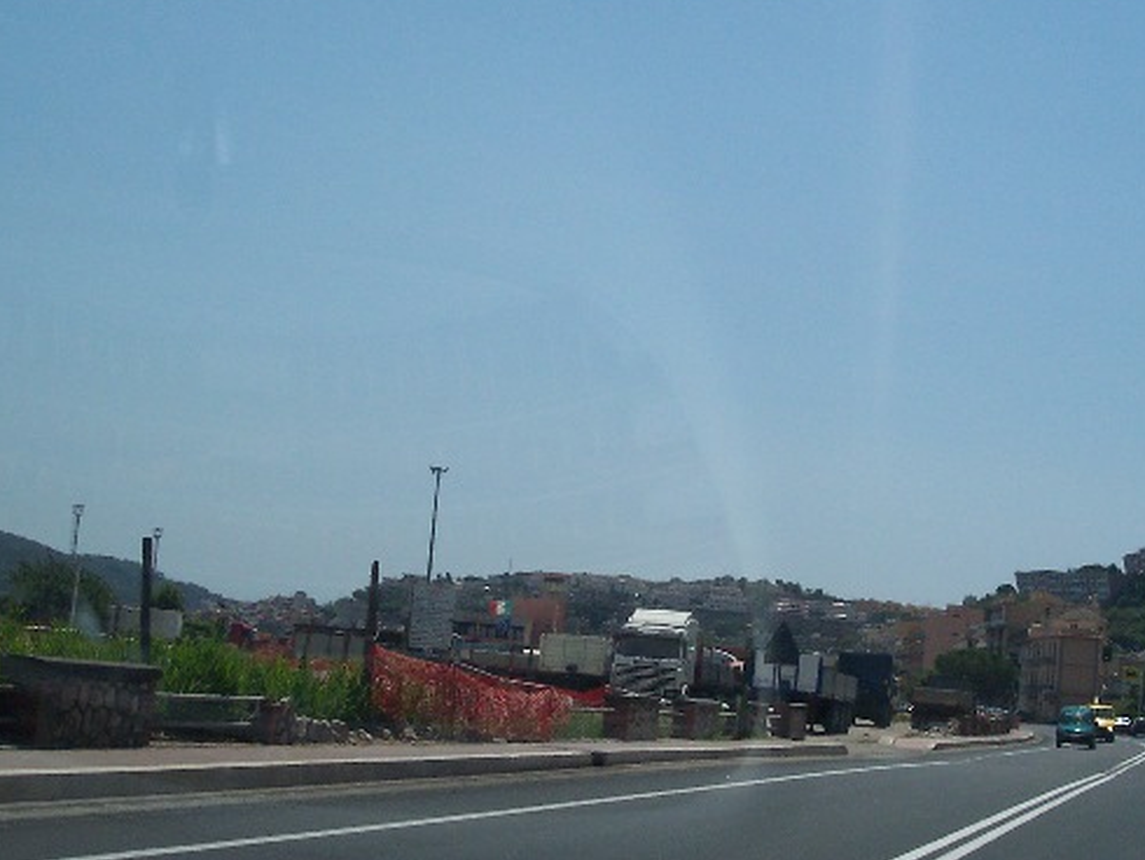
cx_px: 650
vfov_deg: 23.6
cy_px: 367
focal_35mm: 62
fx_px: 2052
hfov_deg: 31.1
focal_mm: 8
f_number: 4.8
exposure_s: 1/1000
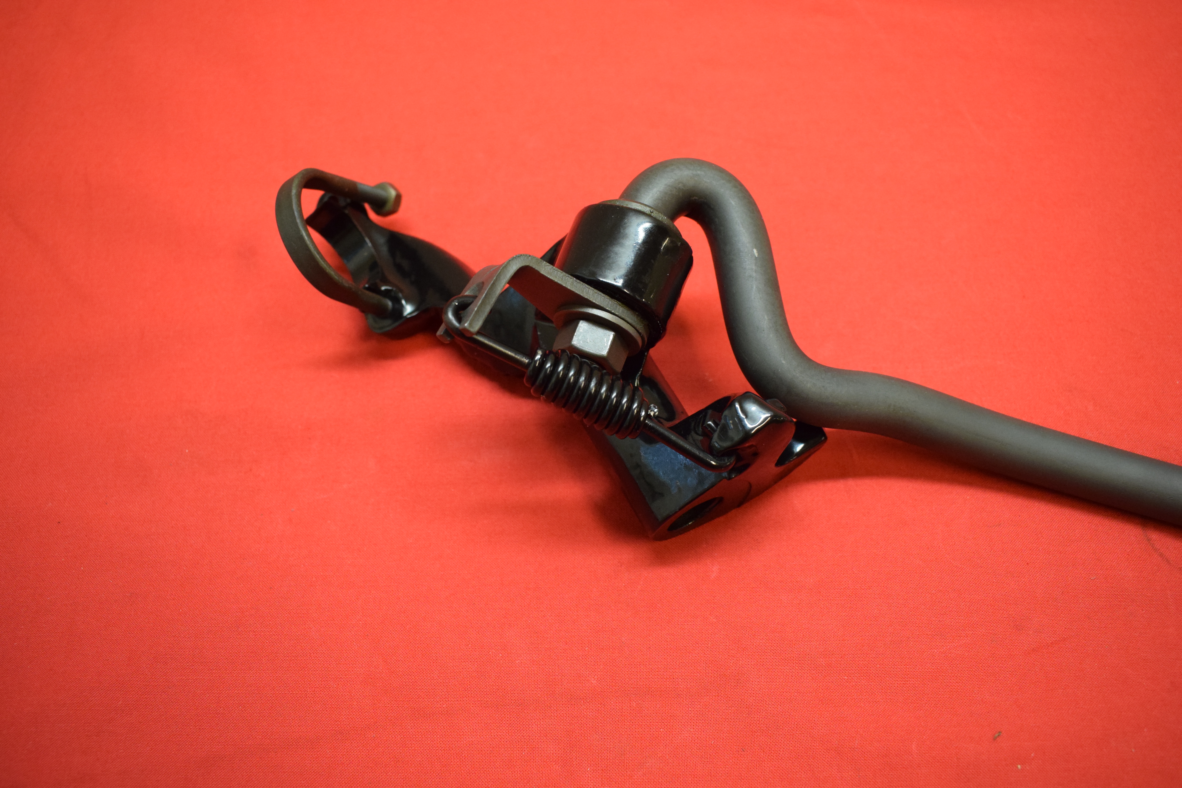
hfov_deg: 59.5
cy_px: 394
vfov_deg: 41.7
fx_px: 1034
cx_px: 591
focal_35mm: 32
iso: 2000
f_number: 5
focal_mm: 21
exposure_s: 1/125
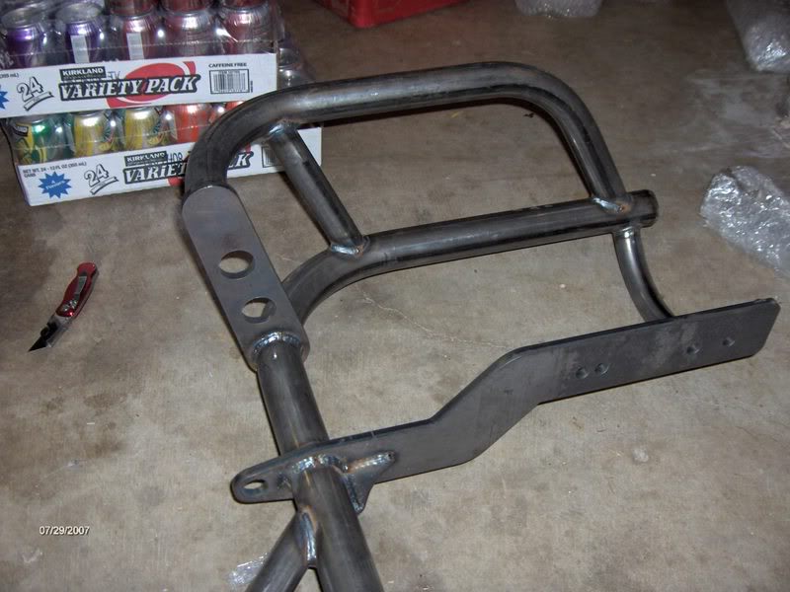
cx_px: 395
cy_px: 296
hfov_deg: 47.9
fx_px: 890
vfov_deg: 36.8
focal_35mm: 39
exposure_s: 1/60
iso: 100
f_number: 2.8
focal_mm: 8
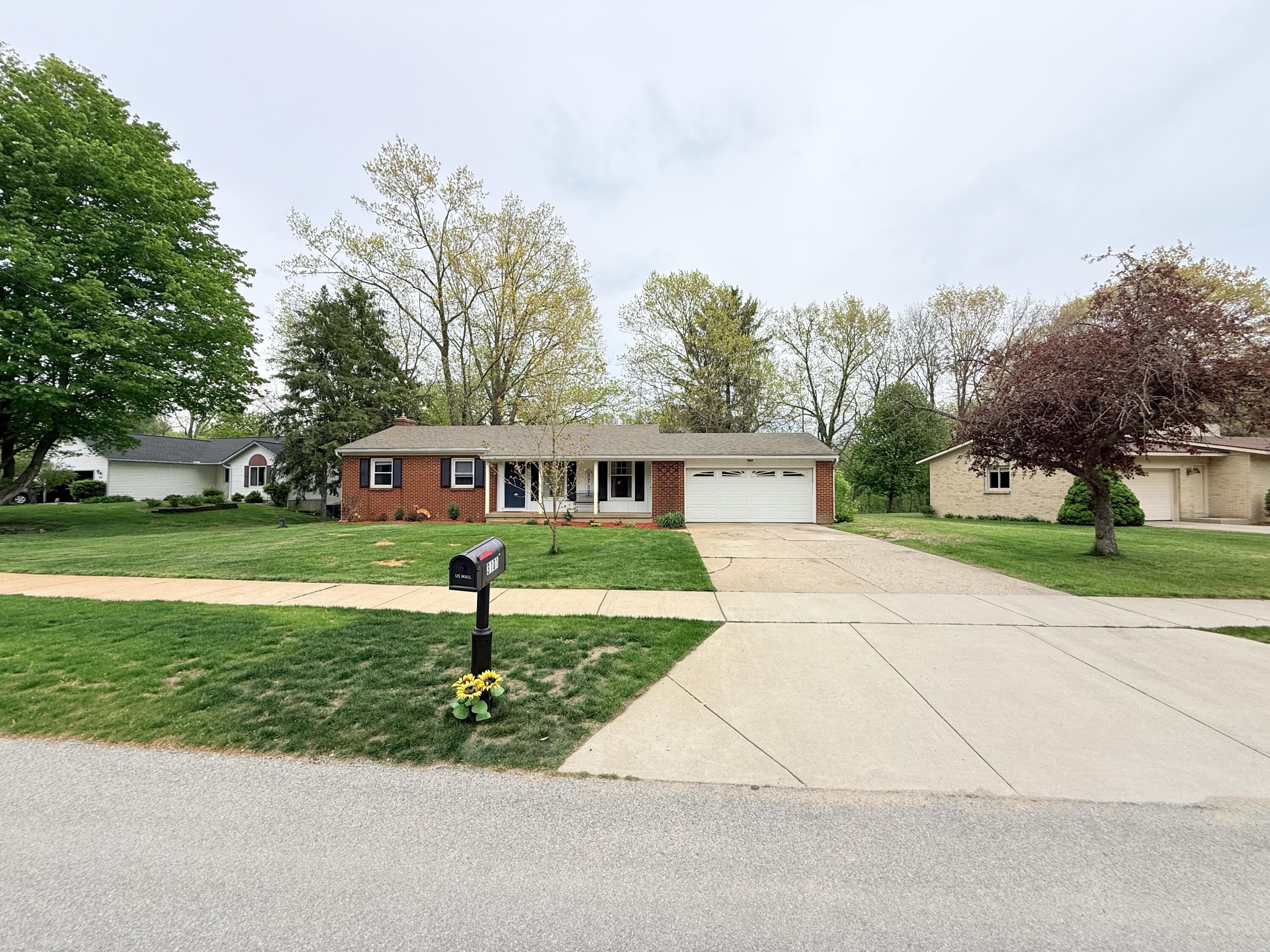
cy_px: 476
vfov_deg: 85.7
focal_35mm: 14
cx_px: 635
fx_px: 514
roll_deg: +0.4
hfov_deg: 102.1
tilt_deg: +3.1
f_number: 2.2
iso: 50
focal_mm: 2.22
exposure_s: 1/742
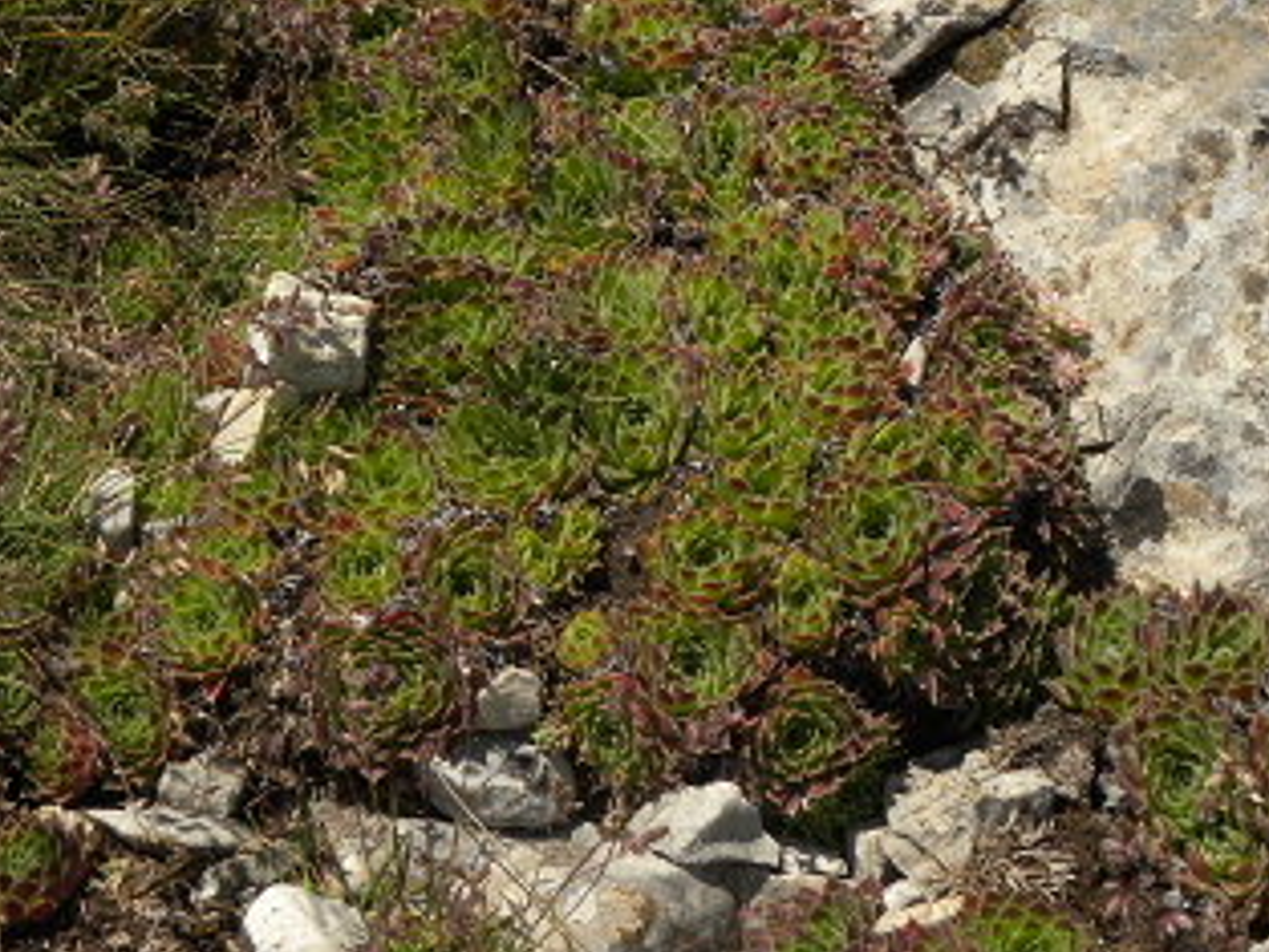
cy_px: 239
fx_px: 3264
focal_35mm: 89
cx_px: 564
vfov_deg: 16.5
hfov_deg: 22.0
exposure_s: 1/500
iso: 64
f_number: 5.6
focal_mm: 10.3
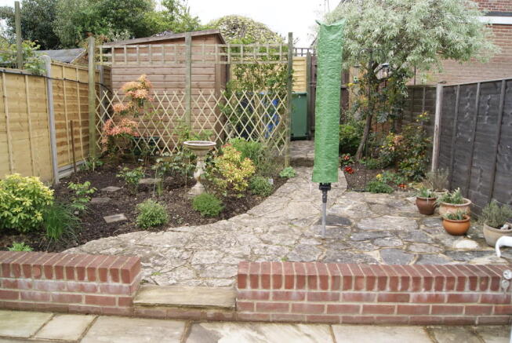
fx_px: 384
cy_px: 172
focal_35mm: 27
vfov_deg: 48.0
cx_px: 256
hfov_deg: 67.3
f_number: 7.1
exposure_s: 1/160
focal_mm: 18
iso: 100
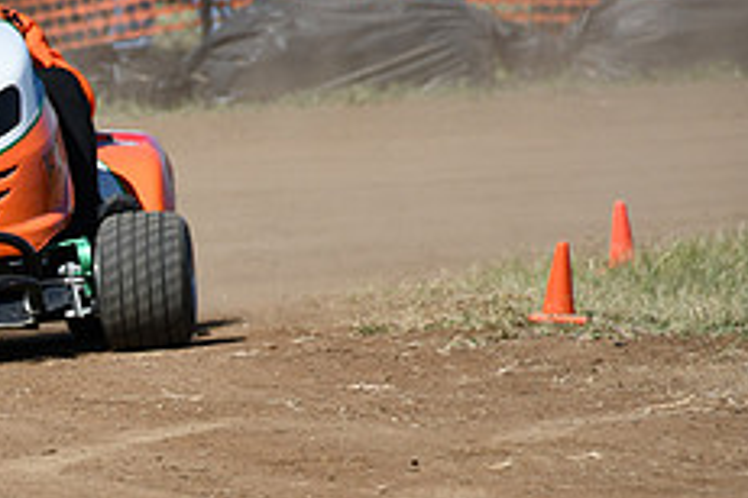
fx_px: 19550
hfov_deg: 2.2
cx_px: -165
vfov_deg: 1.5
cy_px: 325
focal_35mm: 941
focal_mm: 250
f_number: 8
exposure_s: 1/500
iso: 140
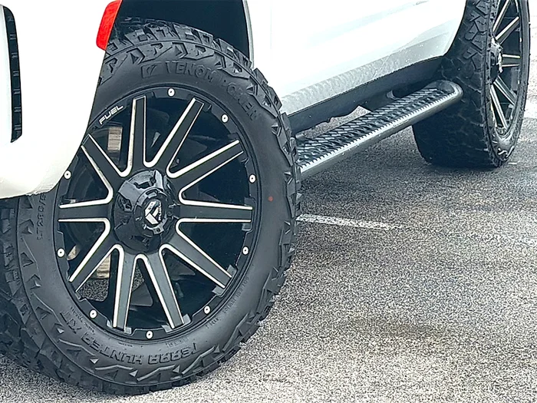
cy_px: 202
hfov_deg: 19.6
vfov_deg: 14.8
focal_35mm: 100
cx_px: 268
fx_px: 1551
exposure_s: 1/1595
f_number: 1.78
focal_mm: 6.86
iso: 80
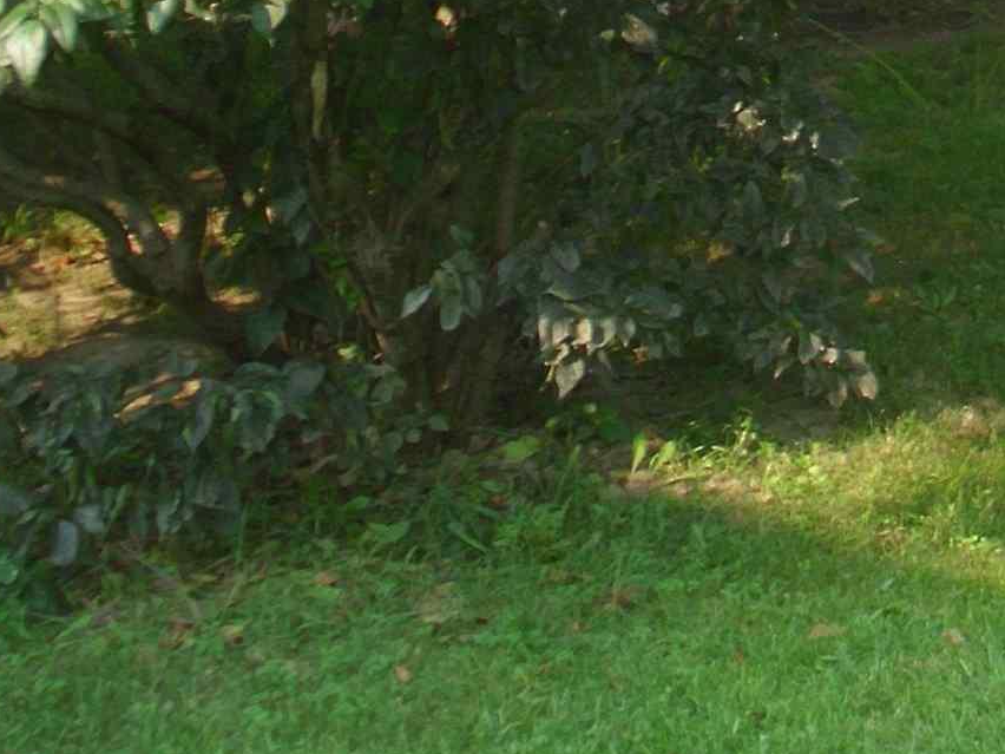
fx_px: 3977
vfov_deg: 10.2
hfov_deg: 13.2
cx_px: 1706
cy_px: -591
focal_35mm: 137
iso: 50
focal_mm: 6.3
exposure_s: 1/112
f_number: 2.9
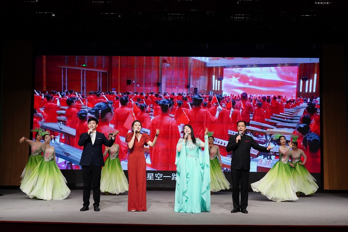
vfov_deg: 25.5
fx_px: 512
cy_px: 116
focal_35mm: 53
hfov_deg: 37.5
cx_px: 174
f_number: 11
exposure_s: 1/125
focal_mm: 53
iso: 5000
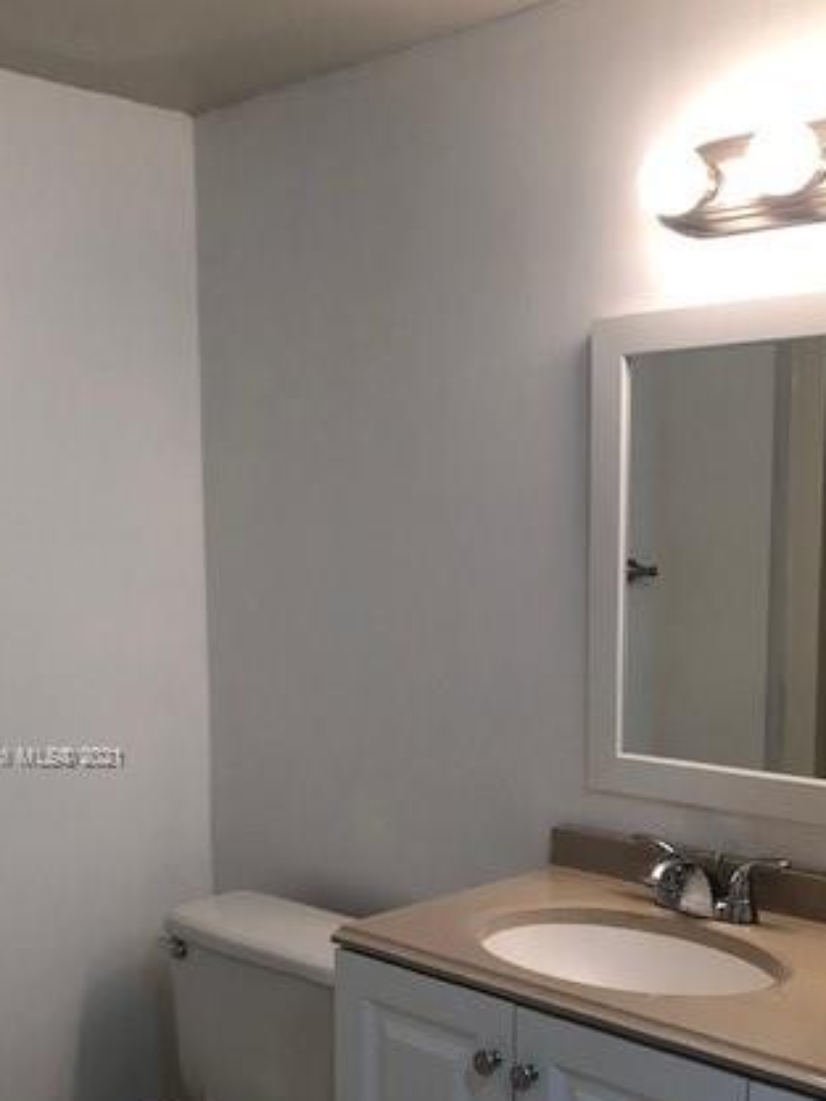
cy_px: 758
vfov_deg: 43.1
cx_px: 454
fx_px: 1367
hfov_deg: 33.6
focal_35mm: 43
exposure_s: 1/40
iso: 25
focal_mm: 4
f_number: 1.8
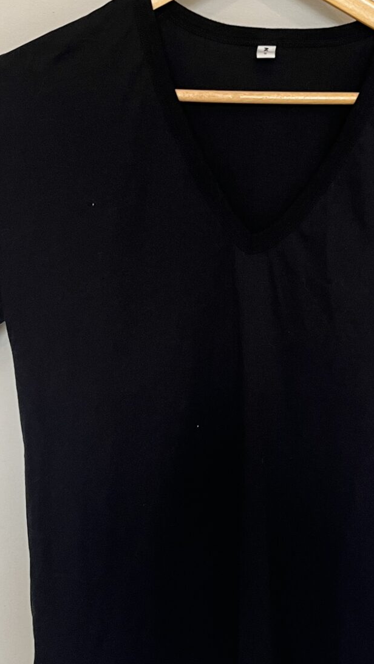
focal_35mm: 53
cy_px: 289
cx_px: 252
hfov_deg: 22.5
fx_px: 934
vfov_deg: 39.1
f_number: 1.6
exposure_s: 1/60
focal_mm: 5.1
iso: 160
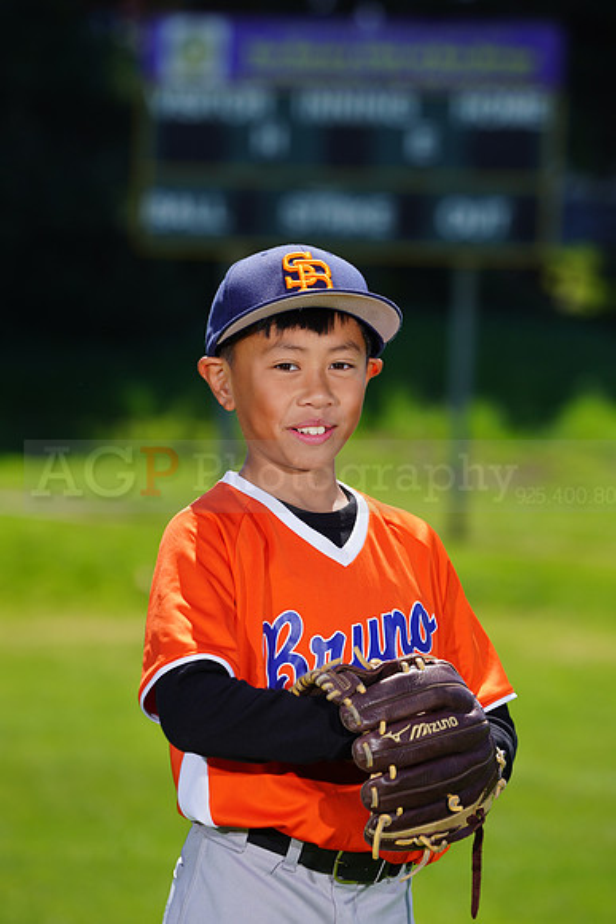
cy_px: 462
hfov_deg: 5.2
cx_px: 308
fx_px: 6797
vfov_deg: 7.8
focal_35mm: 265
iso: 100
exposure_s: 1/250
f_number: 8
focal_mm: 265
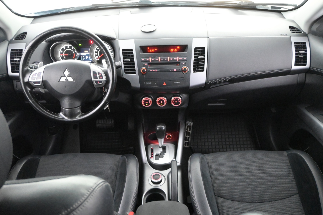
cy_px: 108
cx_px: 162
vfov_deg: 41.7
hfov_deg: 59.5
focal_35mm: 32
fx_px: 283
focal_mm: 21
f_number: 4
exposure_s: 1/30
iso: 9000
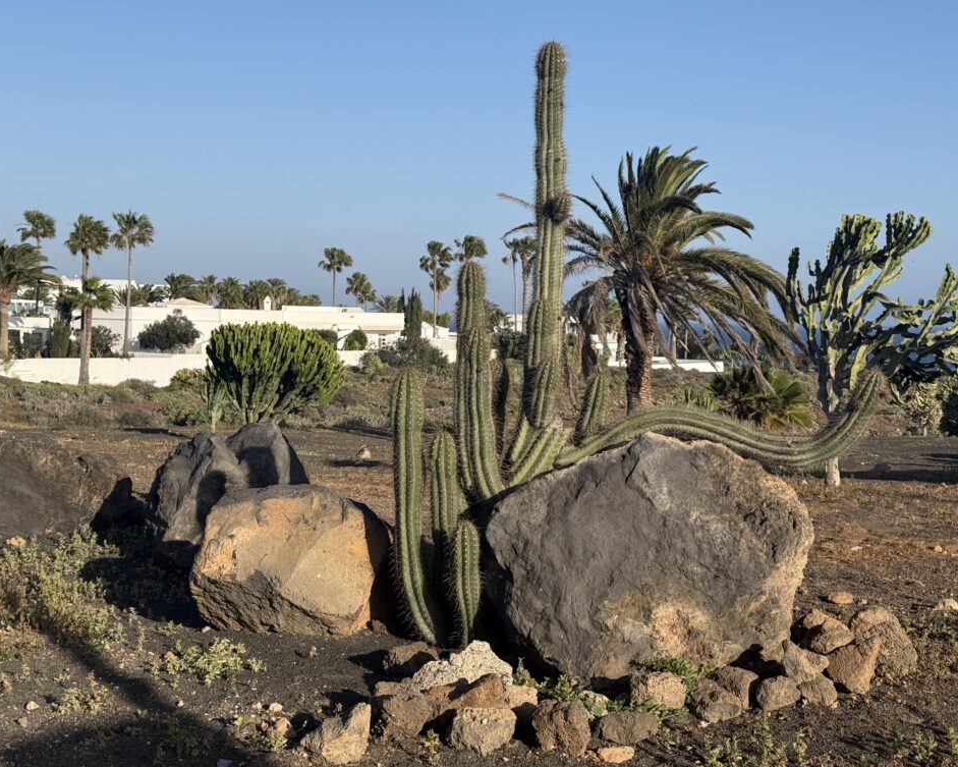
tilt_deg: -4.0
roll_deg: -0.9
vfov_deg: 29.7
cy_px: 383
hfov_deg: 36.6
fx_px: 1446
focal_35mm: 51
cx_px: 510
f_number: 1.78
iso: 64
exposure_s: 1/5587
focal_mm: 6.76
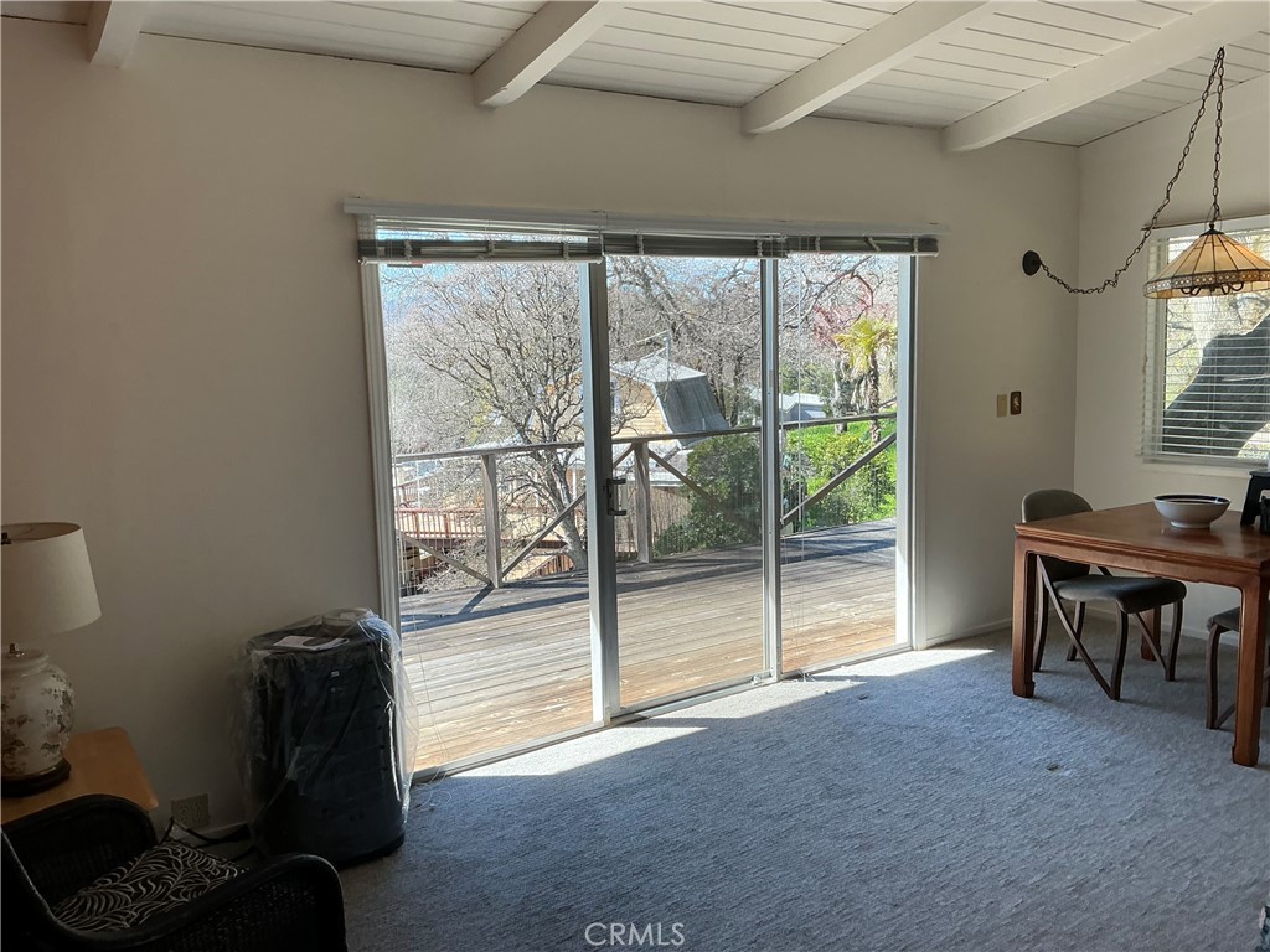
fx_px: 1027
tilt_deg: -8.4
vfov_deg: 49.7
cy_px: 476
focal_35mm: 28
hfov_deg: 63.4
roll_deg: +1.1
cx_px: 635
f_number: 1.8
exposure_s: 1/219
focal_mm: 3
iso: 20
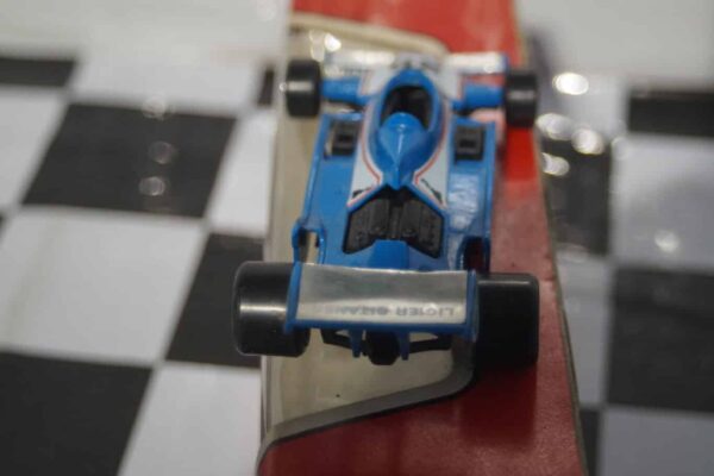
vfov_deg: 15.2
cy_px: 238
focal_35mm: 90
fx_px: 1785
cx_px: 357
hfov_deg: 22.6
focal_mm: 60
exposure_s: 1/160
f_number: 5.6
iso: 1600
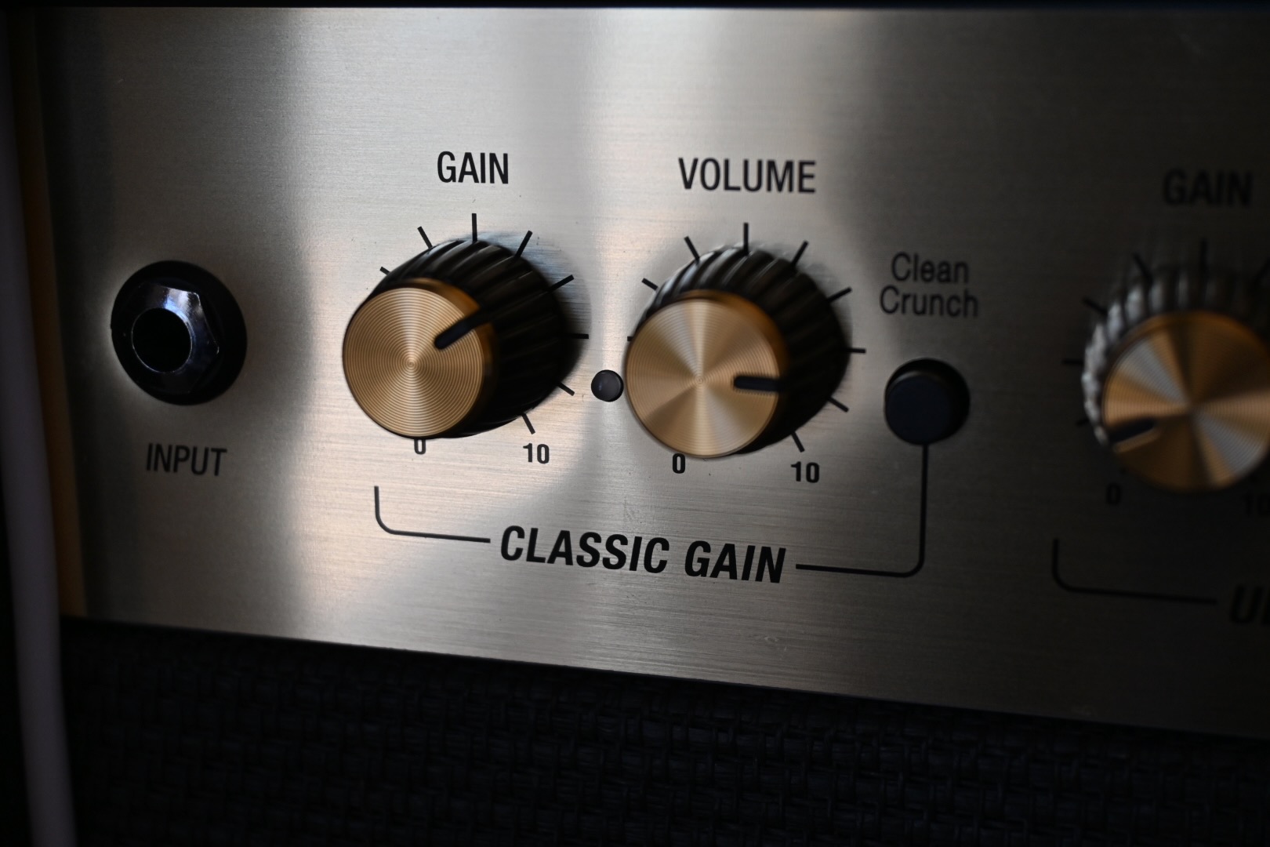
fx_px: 1746
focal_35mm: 50
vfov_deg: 27.3
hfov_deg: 40.0
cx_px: 635
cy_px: 424
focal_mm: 33
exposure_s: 1/250
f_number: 5
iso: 400
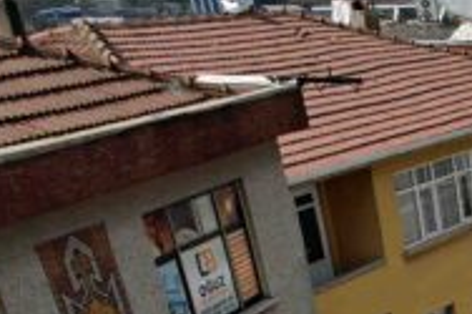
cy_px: 531
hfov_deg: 20.2
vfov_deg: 15.5
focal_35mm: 78
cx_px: 805
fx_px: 1022
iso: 110
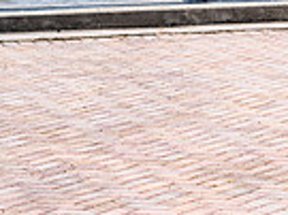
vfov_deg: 5.2
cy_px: -78
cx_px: 480
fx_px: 2336
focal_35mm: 281
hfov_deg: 6.9
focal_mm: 50
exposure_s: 1/800
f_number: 3.2
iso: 50
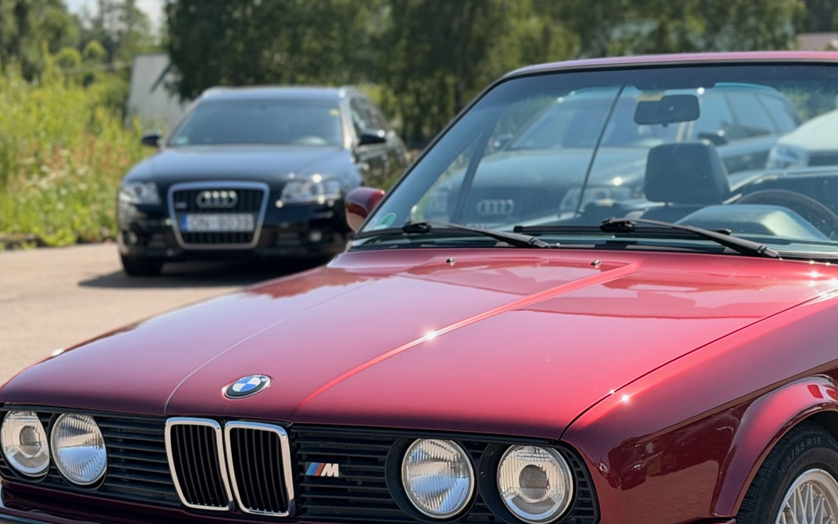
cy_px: 377
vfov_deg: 15.9
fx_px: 1872
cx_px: 597
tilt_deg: -7.7
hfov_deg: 25.0
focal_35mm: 82
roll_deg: -1.5
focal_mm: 6.76
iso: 80
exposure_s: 1/2976
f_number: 1.78
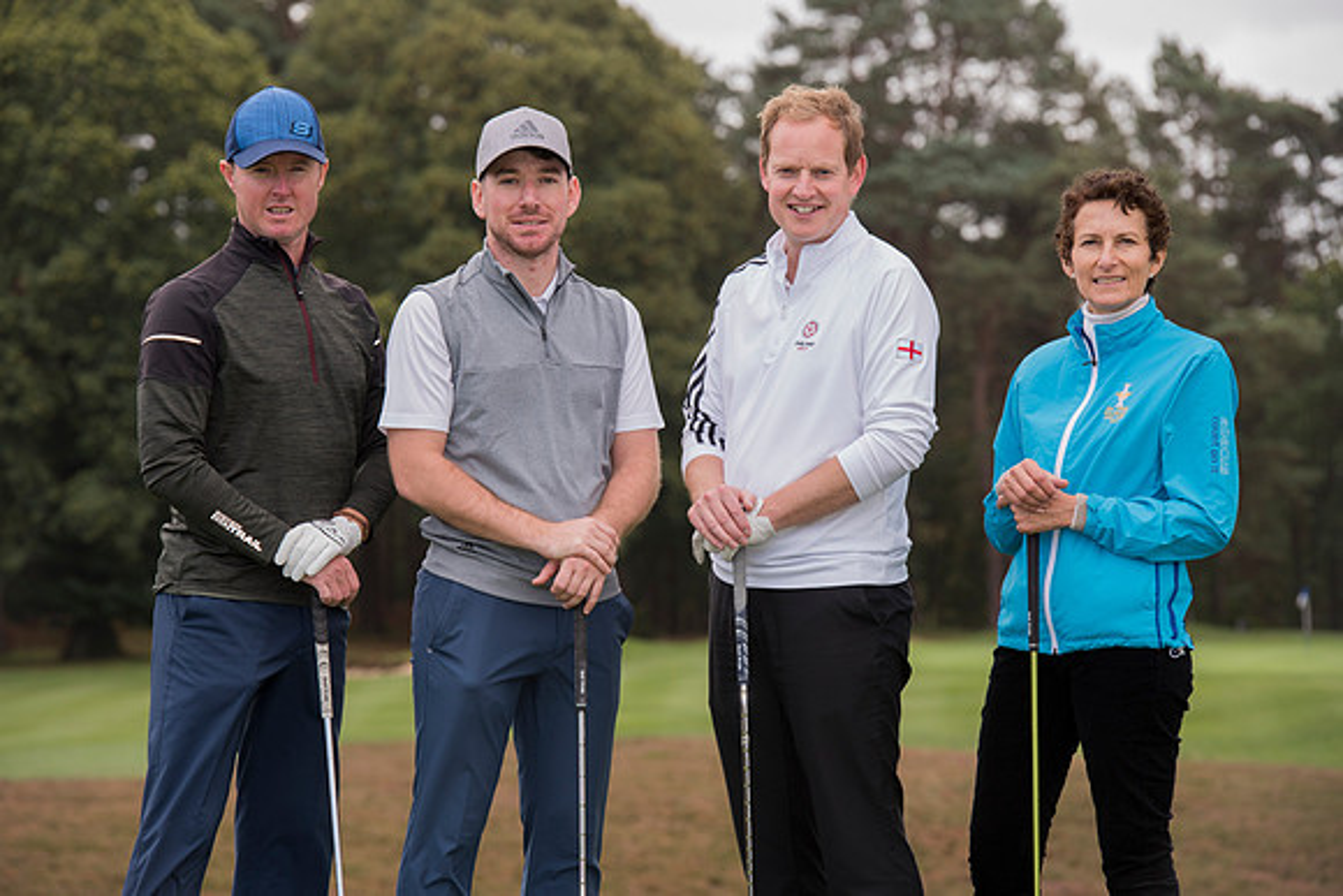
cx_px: 672
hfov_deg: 11.7
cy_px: 448
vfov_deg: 7.9
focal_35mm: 175
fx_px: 6530
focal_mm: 175
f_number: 7.1
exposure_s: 1/250
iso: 400
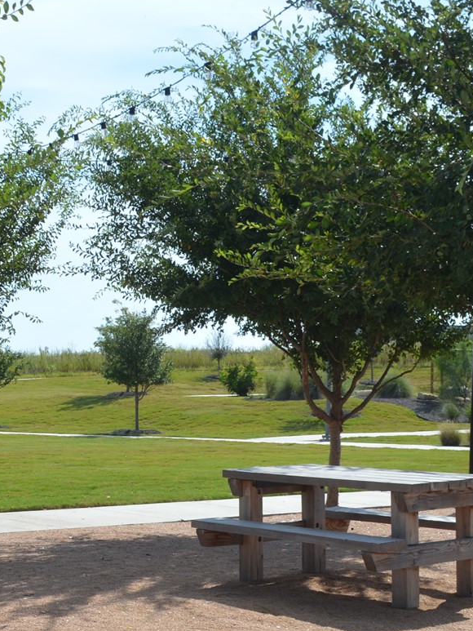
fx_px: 1330
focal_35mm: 73
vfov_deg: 26.7
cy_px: 349
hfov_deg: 19.2
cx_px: -70
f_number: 8
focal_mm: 18
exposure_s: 1/250
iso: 100
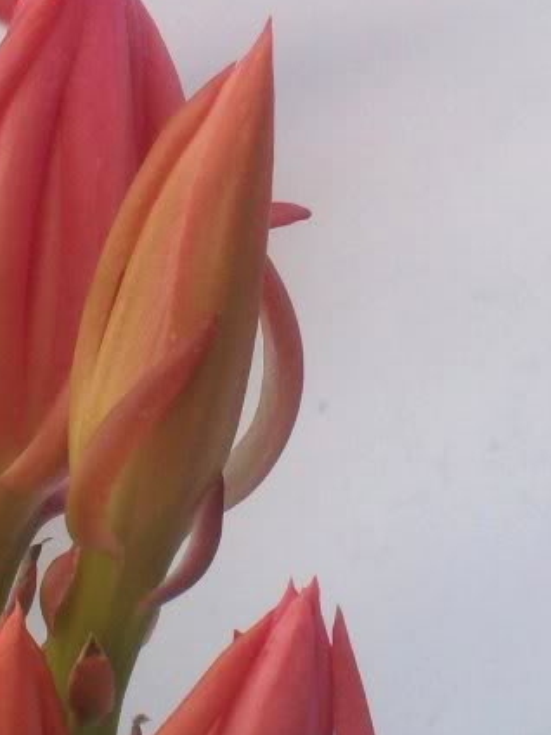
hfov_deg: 5.7
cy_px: 144
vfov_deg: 7.6
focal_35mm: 261
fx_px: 5539
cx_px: 139
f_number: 4.8
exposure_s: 1/106
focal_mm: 18
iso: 160
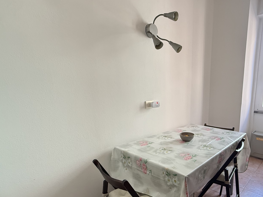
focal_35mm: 23
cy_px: 115
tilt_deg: -9.8
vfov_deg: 58.5
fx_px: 175
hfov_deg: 71.9
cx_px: 173
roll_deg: -0.3
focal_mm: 2.22
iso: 320
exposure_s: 1/67
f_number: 2.2
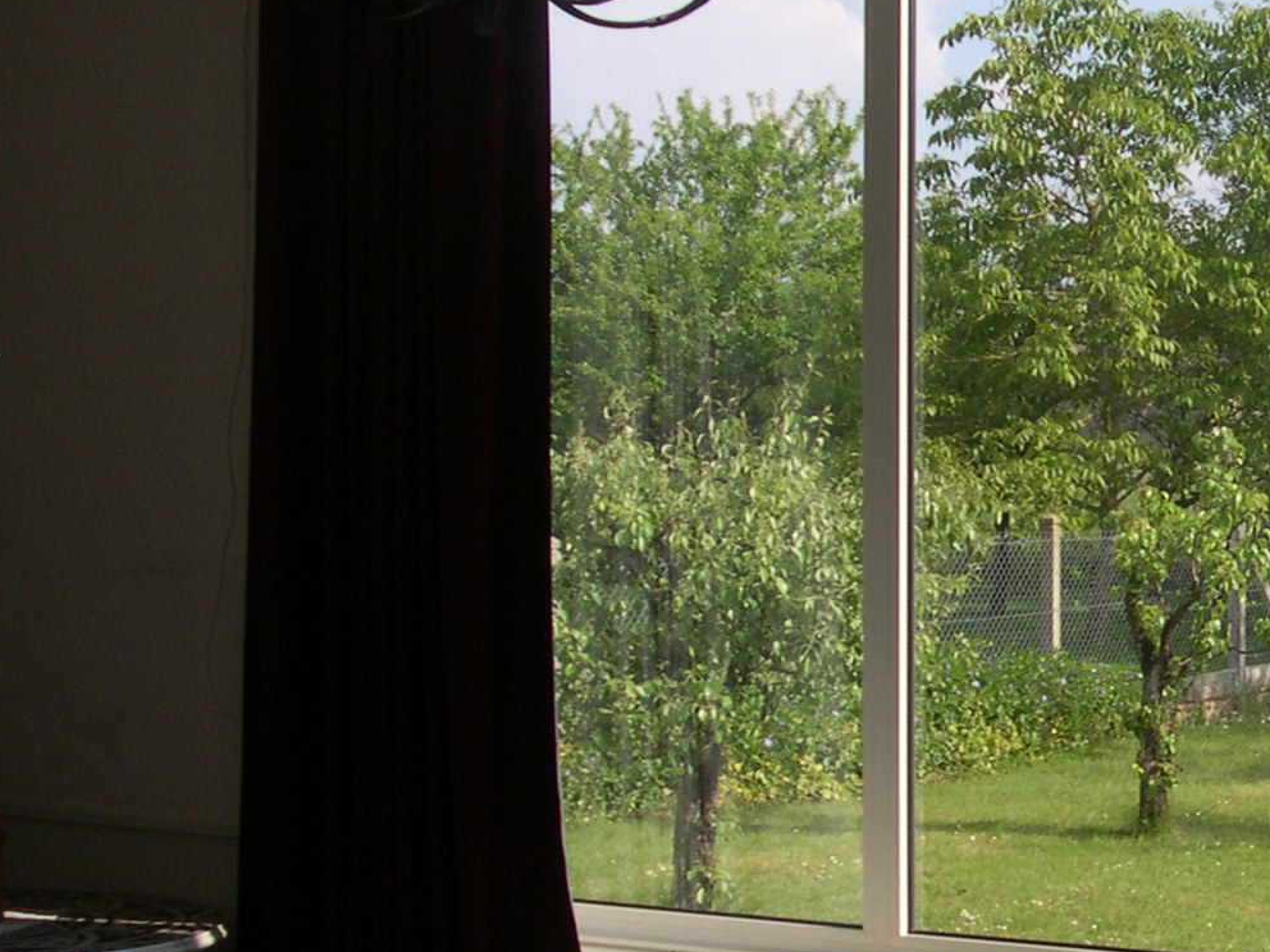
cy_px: 605
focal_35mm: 87
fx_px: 3192
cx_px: 1303
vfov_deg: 16.9
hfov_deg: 21.6
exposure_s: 1/116
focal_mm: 8
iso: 100
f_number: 7.6
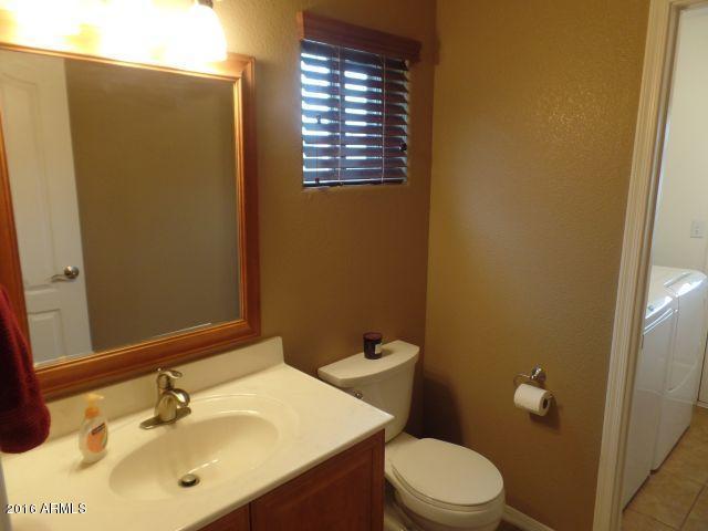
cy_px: 266
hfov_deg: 73.9
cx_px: 354
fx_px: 470
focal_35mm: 23
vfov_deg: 58.9
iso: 160
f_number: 2.8
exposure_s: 1/30
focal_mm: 4.1
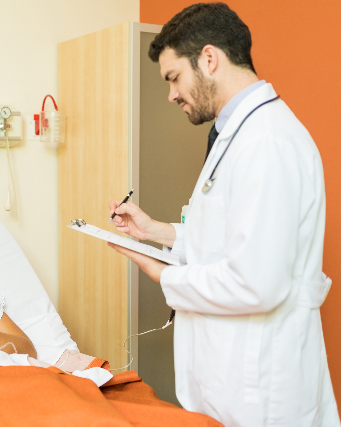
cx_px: 41
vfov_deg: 37.3
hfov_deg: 29.2
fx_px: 631
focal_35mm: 50
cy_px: 214
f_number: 1.8
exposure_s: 1/160
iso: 100
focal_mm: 35
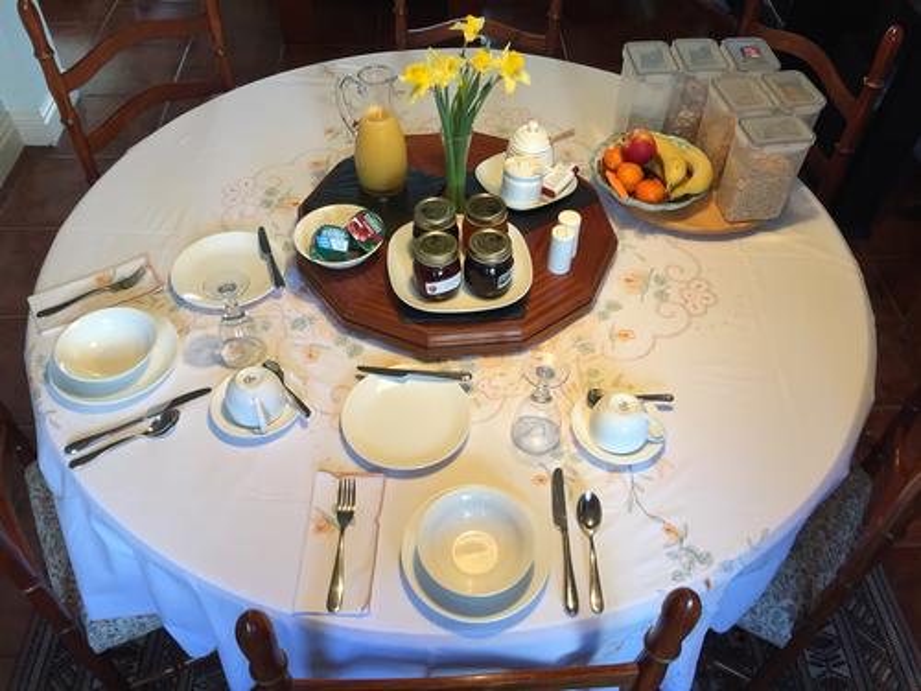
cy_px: 346
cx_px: 460
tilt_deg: -48.4
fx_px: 772
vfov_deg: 48.2
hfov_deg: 61.7
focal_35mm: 29
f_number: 2.2
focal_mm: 4.15
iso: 100
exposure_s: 1/33
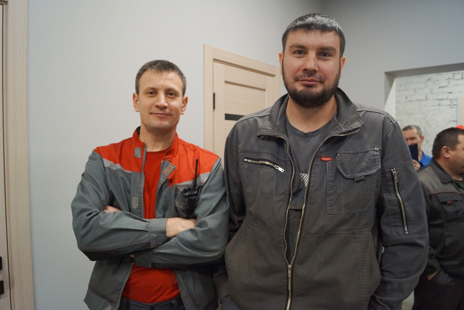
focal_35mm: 27
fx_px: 348
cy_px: 155
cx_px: 232
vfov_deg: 48.0
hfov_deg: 67.4
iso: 1600
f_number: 3.5
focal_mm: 18
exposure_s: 1/125
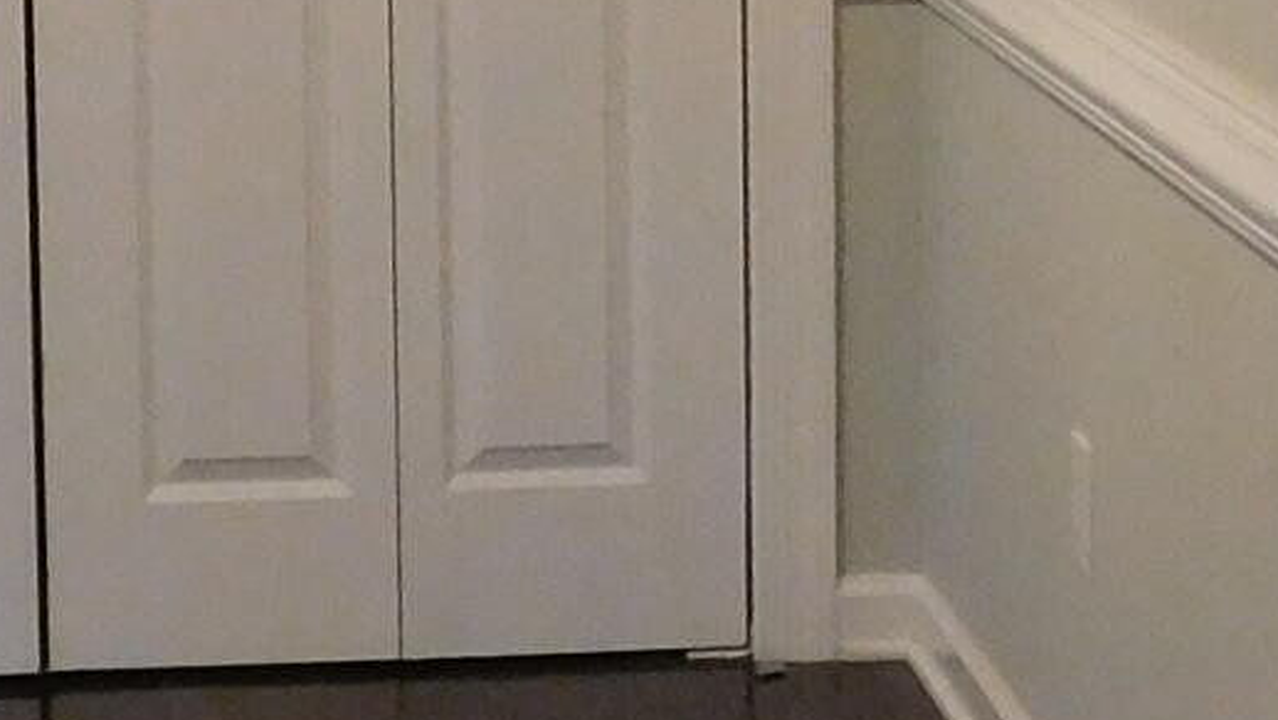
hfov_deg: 14.8
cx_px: 508
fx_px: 4916
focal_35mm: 145
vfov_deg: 8.3
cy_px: -180
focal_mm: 4
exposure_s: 1/30
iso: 320
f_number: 3
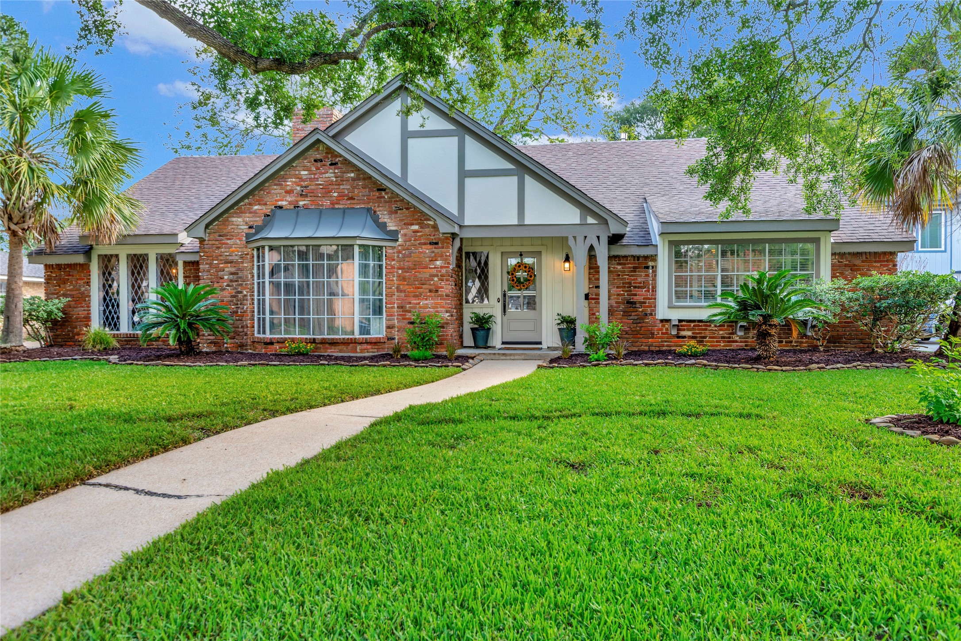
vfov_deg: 50.4
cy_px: 320
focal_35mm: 26
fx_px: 681
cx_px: 480
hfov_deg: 70.4
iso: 100
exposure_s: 1/15
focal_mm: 17
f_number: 5.6
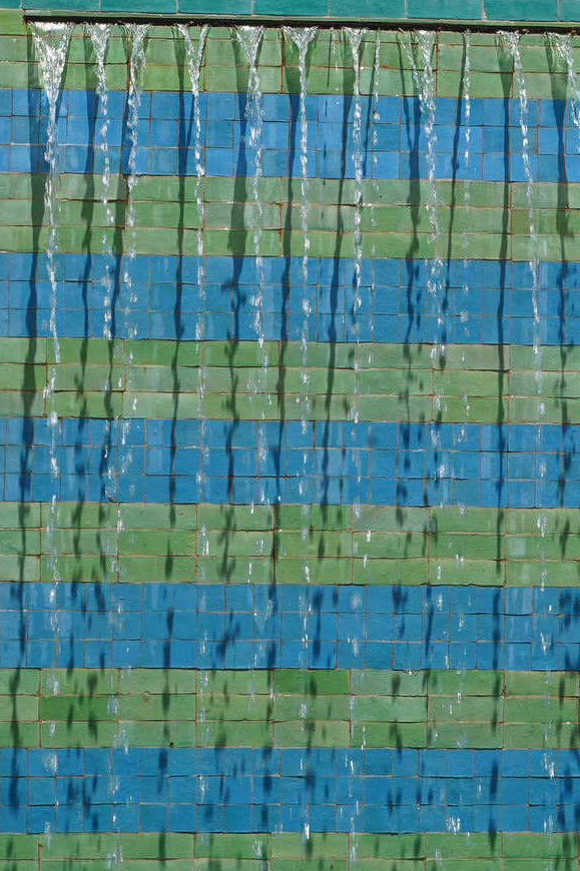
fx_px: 5565
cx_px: 398
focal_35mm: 230
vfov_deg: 8.9
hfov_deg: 6.0
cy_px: 227
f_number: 16
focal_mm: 100
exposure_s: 1/200
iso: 200
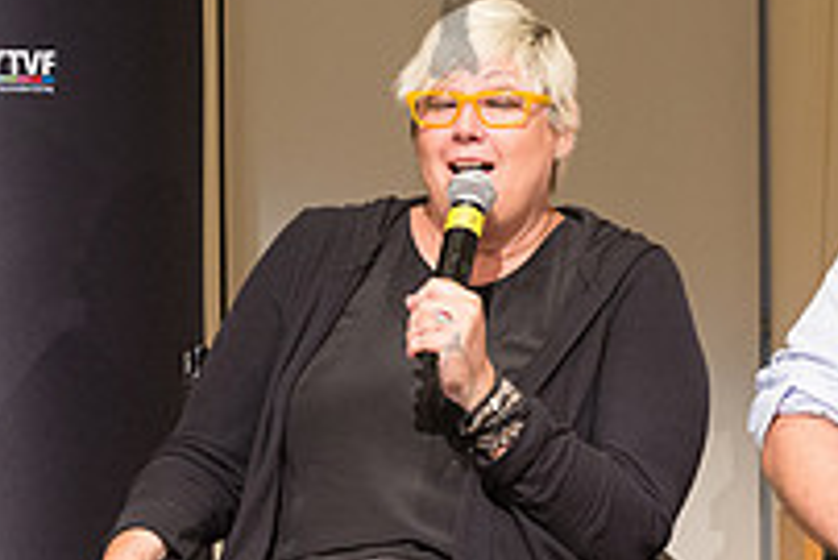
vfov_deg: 9.9
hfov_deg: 14.9
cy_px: 404
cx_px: 452
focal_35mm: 138
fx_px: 3215
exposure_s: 1/160
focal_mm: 48
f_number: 4
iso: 2500
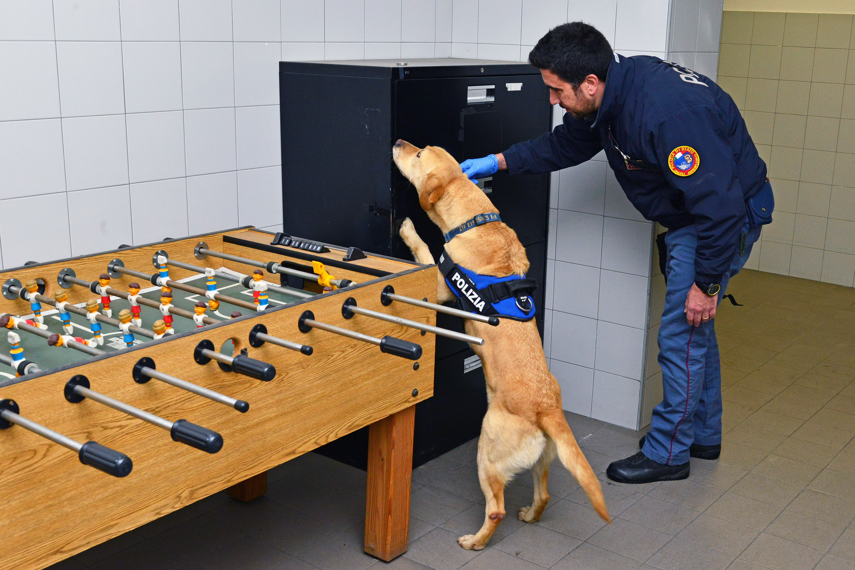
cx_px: 428
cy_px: 285
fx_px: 831
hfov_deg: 54.4
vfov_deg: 37.9
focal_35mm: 35
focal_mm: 35
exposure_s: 1/60
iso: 1600
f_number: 8
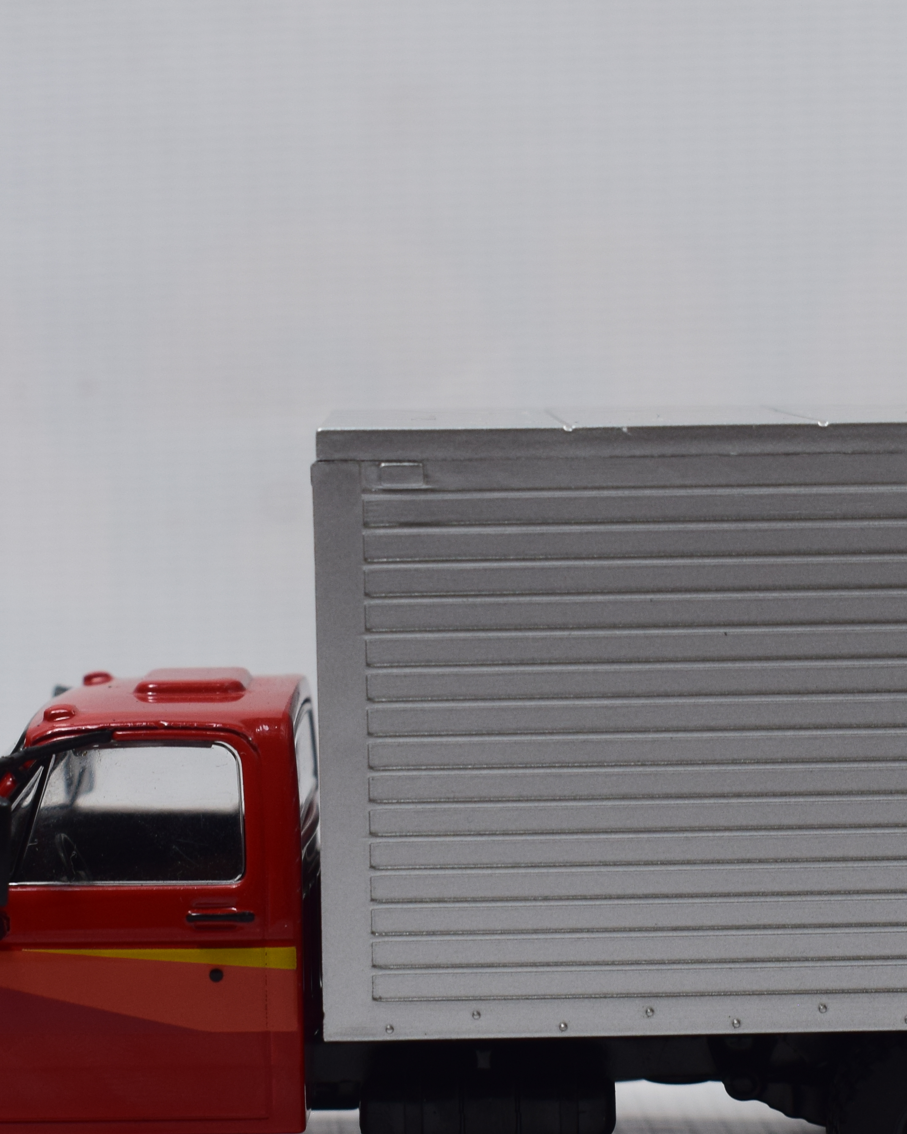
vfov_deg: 17.9
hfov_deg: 14.4
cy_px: 716
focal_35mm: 107
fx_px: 3591
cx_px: 515
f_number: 8
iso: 400
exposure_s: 1/80
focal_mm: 34
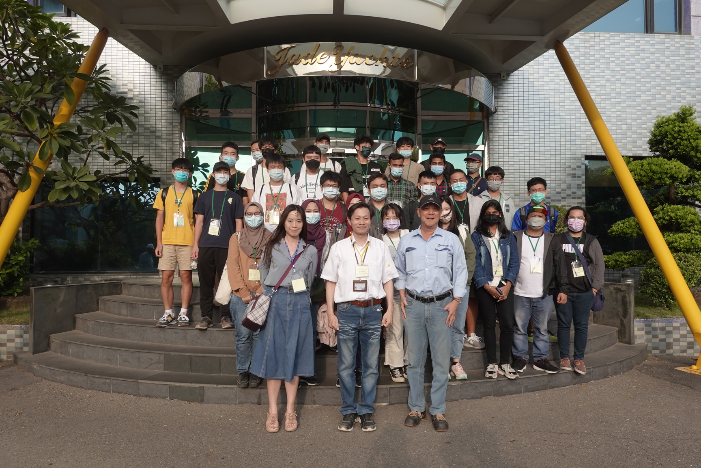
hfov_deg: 71.5
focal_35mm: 25
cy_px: 243
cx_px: 355
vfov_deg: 51.3
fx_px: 487
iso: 100
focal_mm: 9
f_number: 4
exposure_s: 1/400
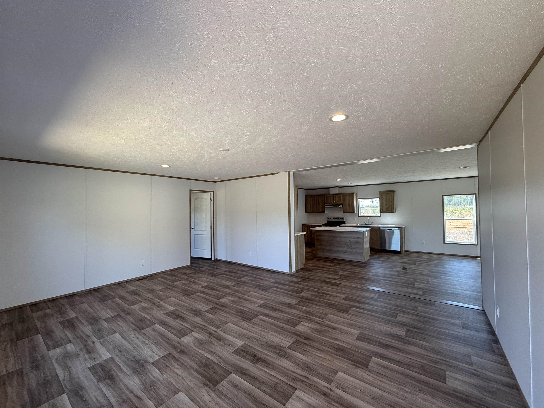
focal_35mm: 14
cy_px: 204
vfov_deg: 85.7
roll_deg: +1.1
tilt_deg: +1.4
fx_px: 220
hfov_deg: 102.1
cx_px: 272
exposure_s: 1/120
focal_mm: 2.22
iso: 100
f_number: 2.2
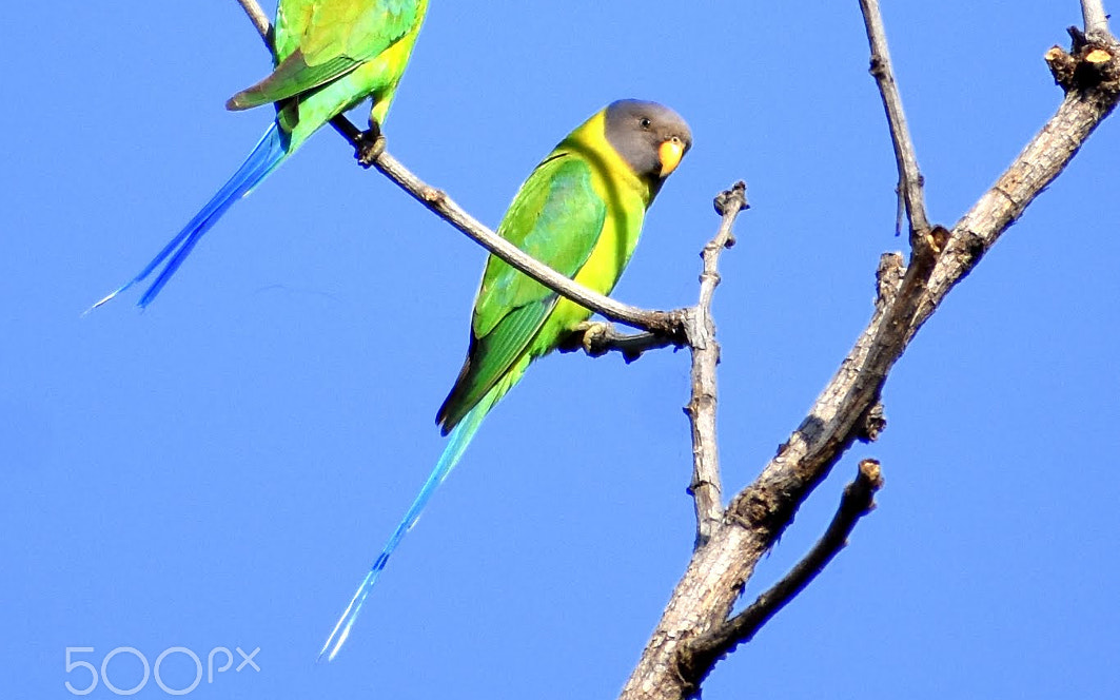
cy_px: -34
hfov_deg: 3.0
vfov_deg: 1.9
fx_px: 21058
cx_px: 560
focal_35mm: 690
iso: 280
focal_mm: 300
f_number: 6.3
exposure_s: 1/1600
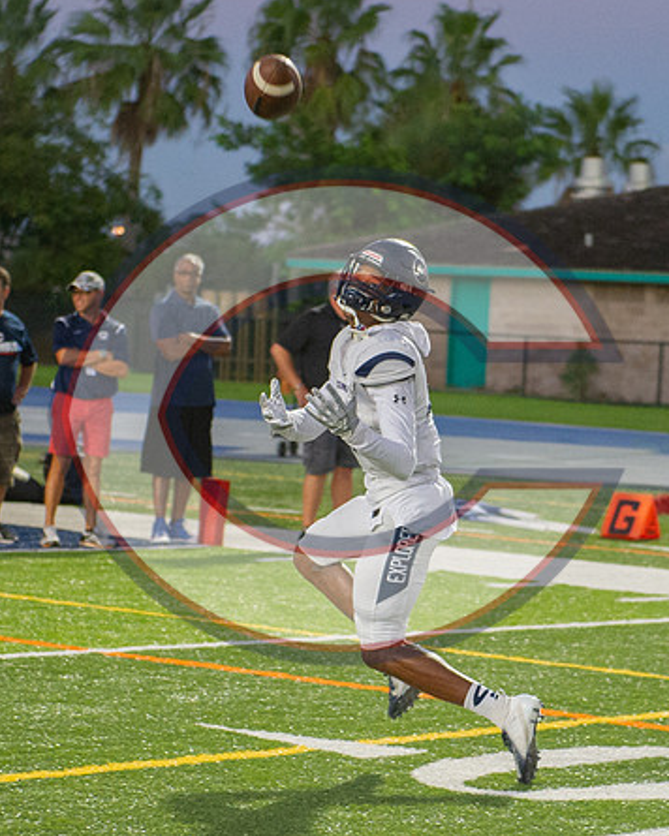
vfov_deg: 13.4
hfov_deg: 10.7
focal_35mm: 144
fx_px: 3564
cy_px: 493
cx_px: 434
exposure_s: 1/800
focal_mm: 70
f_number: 2.8
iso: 4000
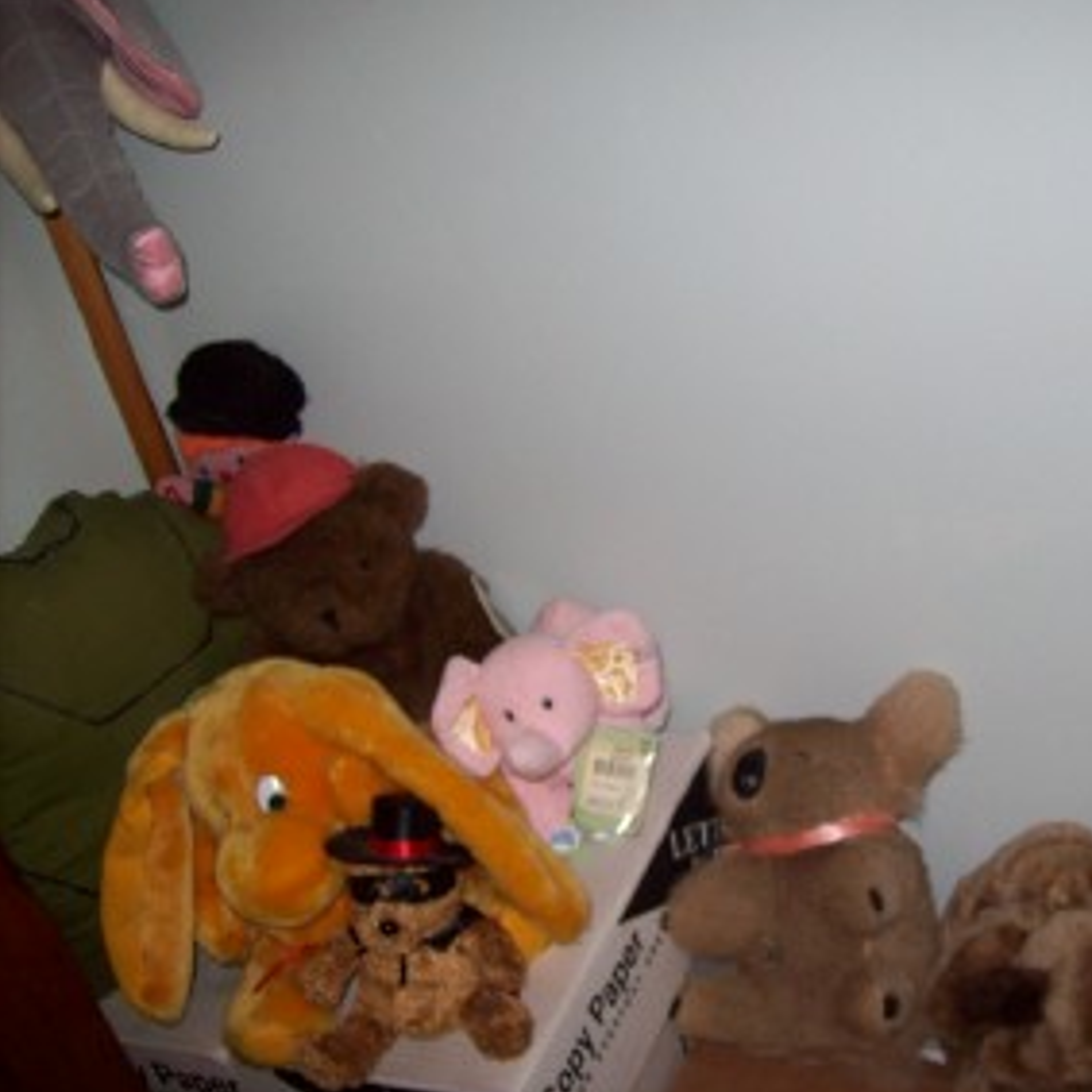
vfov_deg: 37.5
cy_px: 531
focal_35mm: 45
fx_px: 1606
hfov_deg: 37.0
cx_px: 768
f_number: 2.7
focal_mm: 6
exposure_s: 1/64
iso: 80
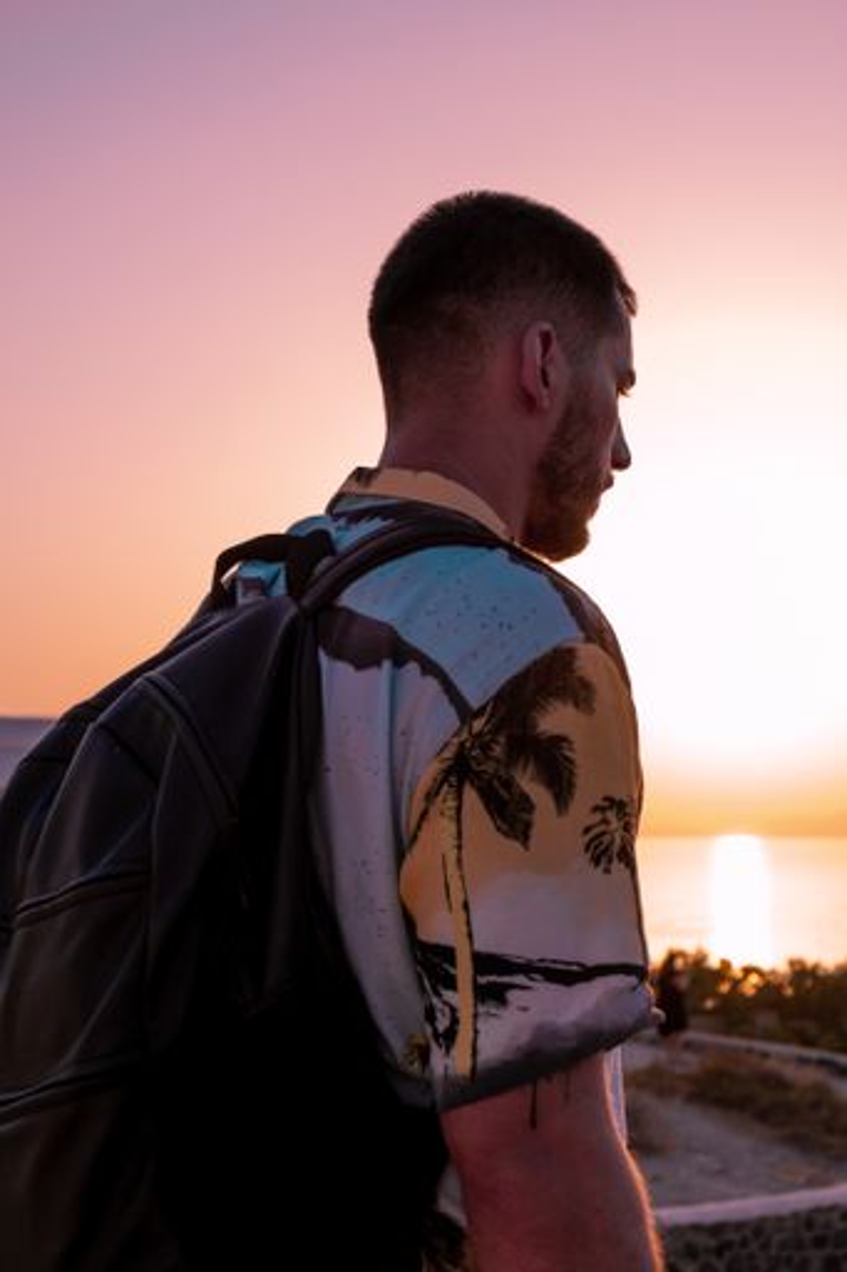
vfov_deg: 50.7
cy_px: 636
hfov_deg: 35.0
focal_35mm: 38
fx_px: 1342
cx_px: 424
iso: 125
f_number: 3.6
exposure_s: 1/640
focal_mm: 25.4
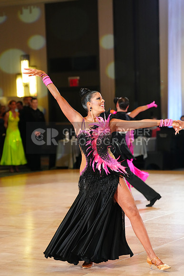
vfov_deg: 21.0
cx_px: 92
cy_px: 138
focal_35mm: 97
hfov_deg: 14.1
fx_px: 743
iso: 4000
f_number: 3.2
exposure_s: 1/500
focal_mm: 97
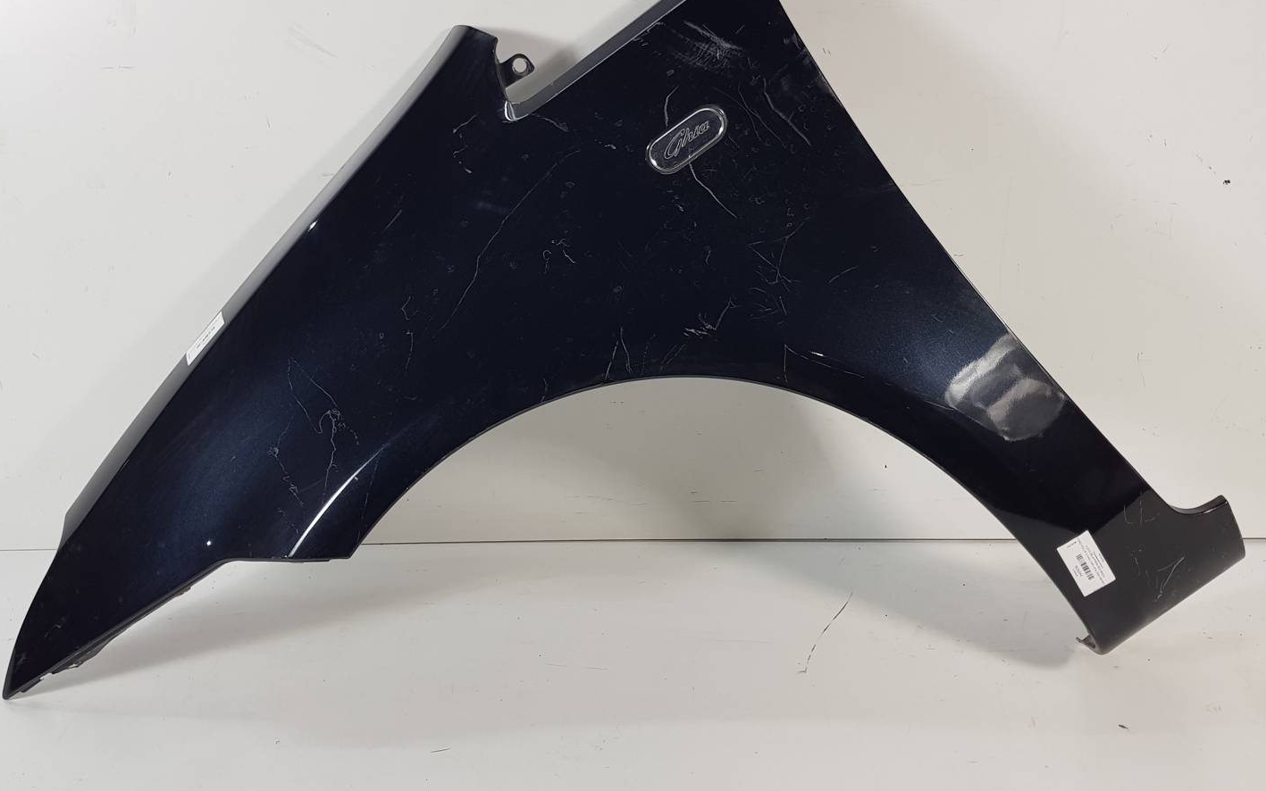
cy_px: 326
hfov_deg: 66.5
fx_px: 966
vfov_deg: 44.4
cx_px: 624
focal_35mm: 28
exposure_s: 1/100
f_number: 1.7
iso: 80
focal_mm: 4.2
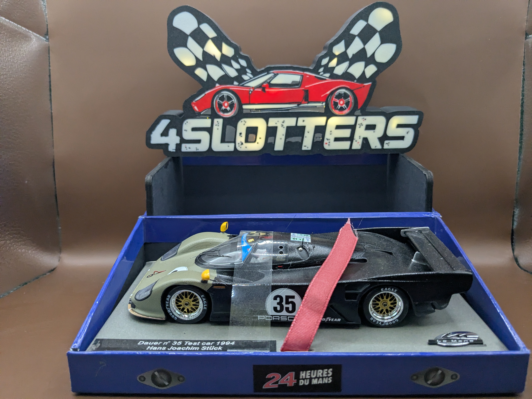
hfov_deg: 65.3
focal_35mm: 27
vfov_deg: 51.4
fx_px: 415
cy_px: 200
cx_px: 266
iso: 577
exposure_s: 1/99.9
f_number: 1.73
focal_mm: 4.38
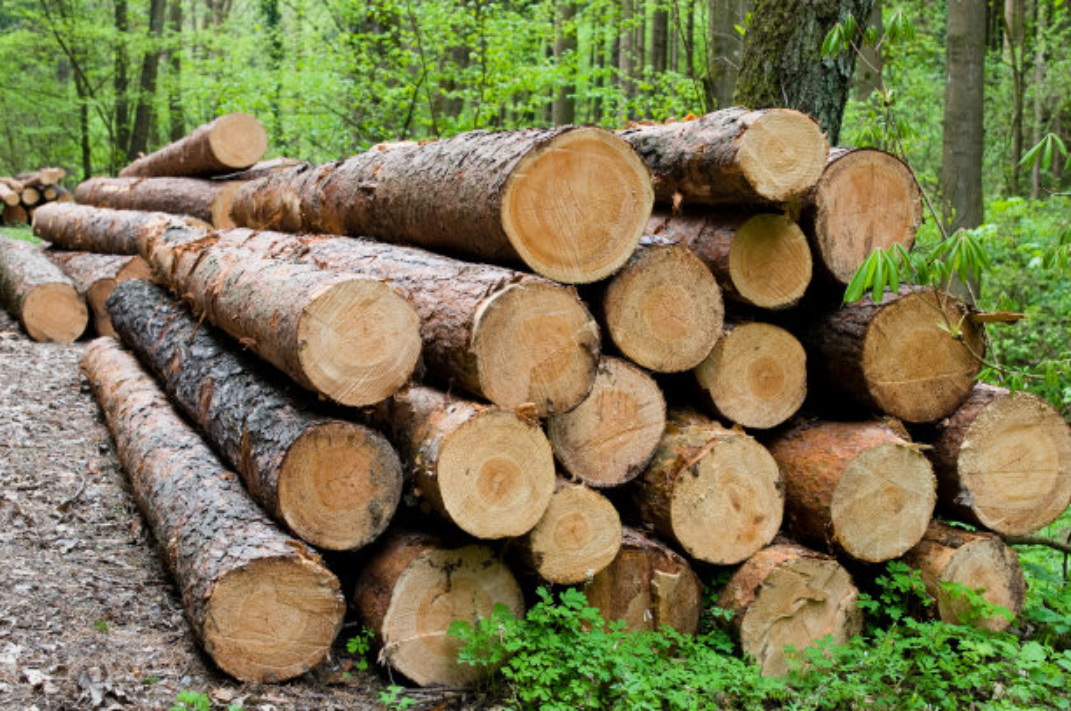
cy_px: 356
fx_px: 1426
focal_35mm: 48
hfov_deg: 41.2
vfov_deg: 28.0
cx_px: 536
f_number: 5
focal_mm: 32
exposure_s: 1/100
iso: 200
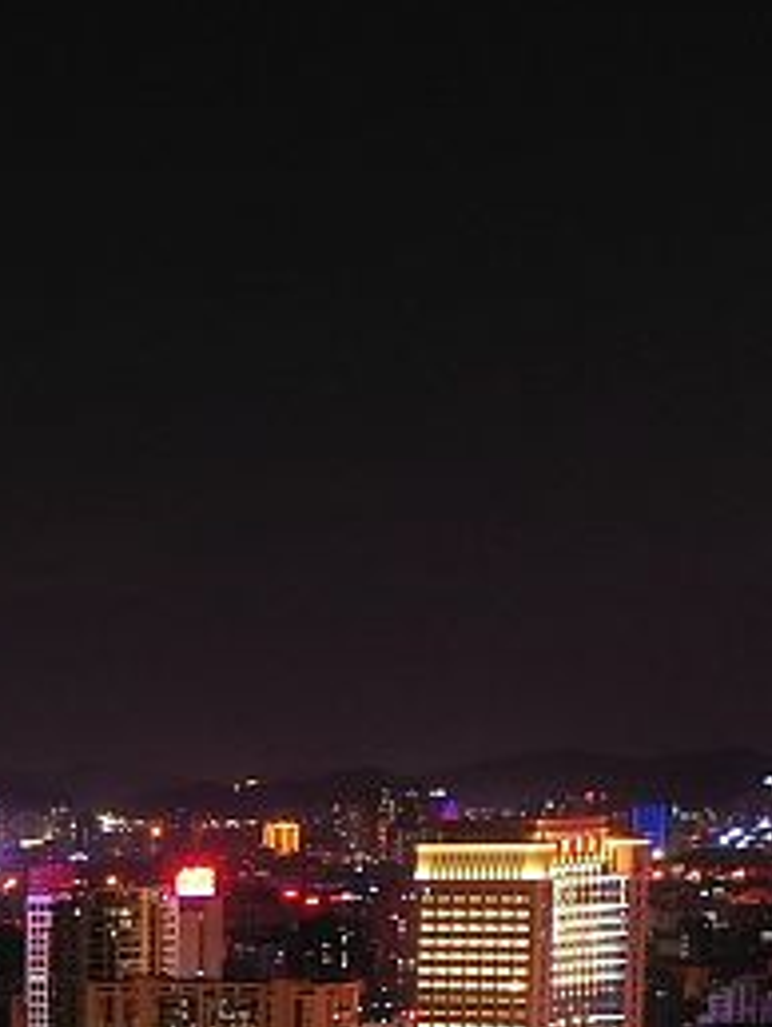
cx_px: -529
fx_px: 3711
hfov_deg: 11.2
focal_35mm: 125
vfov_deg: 14.7
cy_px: 1540
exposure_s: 1/8
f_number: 2.8
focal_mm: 10.26
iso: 800
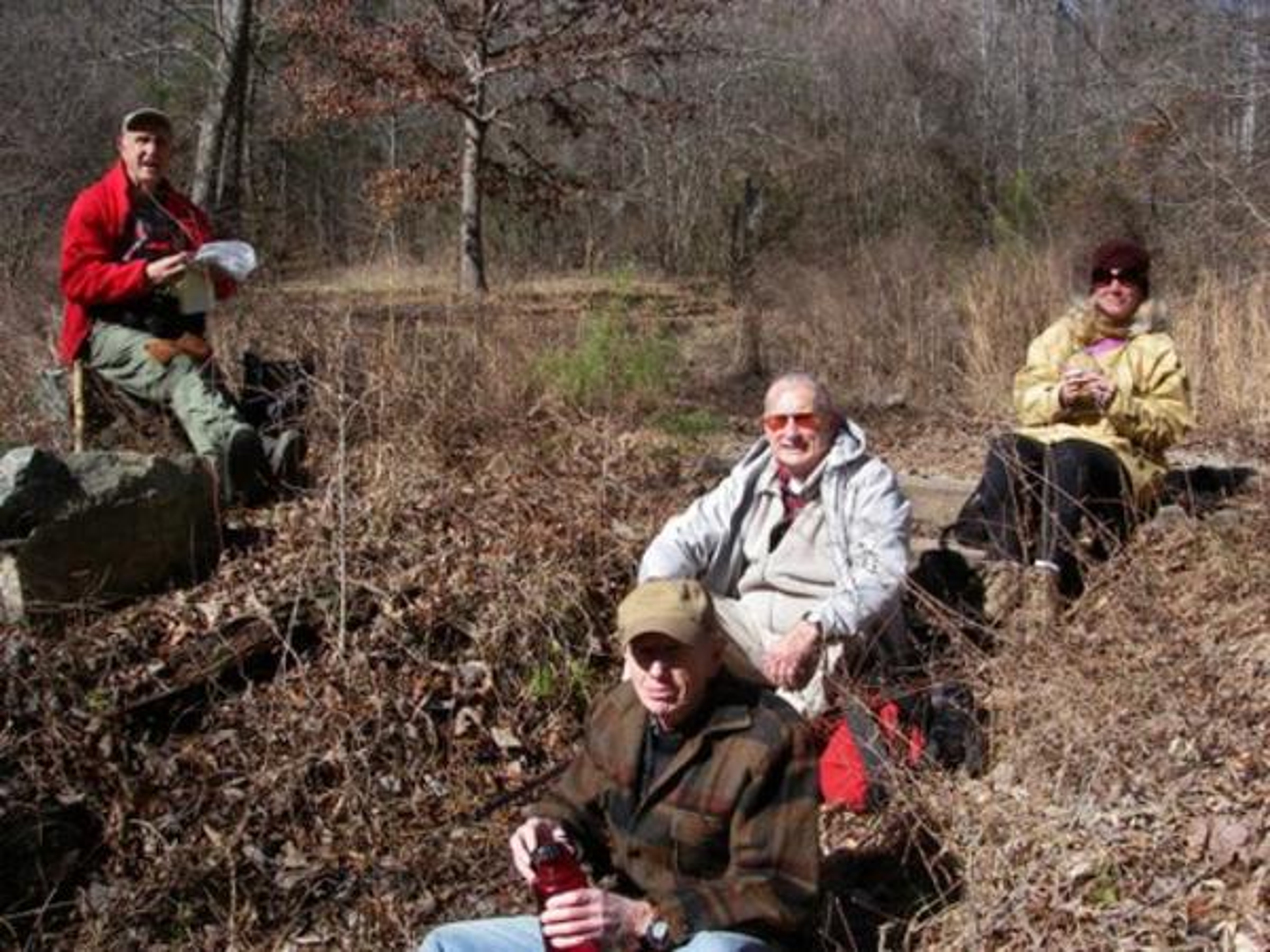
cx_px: 635
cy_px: 476
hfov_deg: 49.0
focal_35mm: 38
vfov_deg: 37.7
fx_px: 1394
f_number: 6.6
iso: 64
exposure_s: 1/160
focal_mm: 6.3
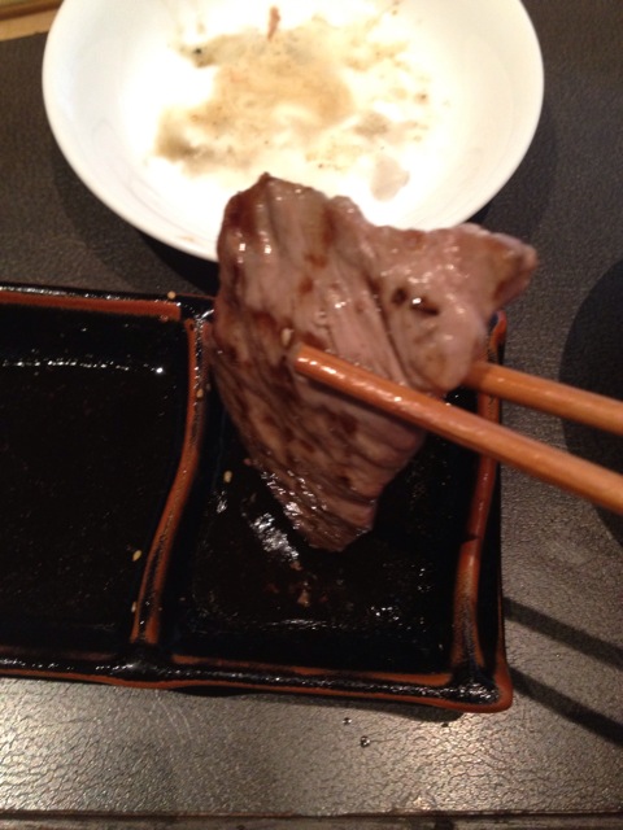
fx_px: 840
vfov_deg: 52.6
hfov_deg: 40.7
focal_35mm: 35
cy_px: 415
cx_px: 312
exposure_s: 1/20
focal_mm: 4.28
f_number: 2.4
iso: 250
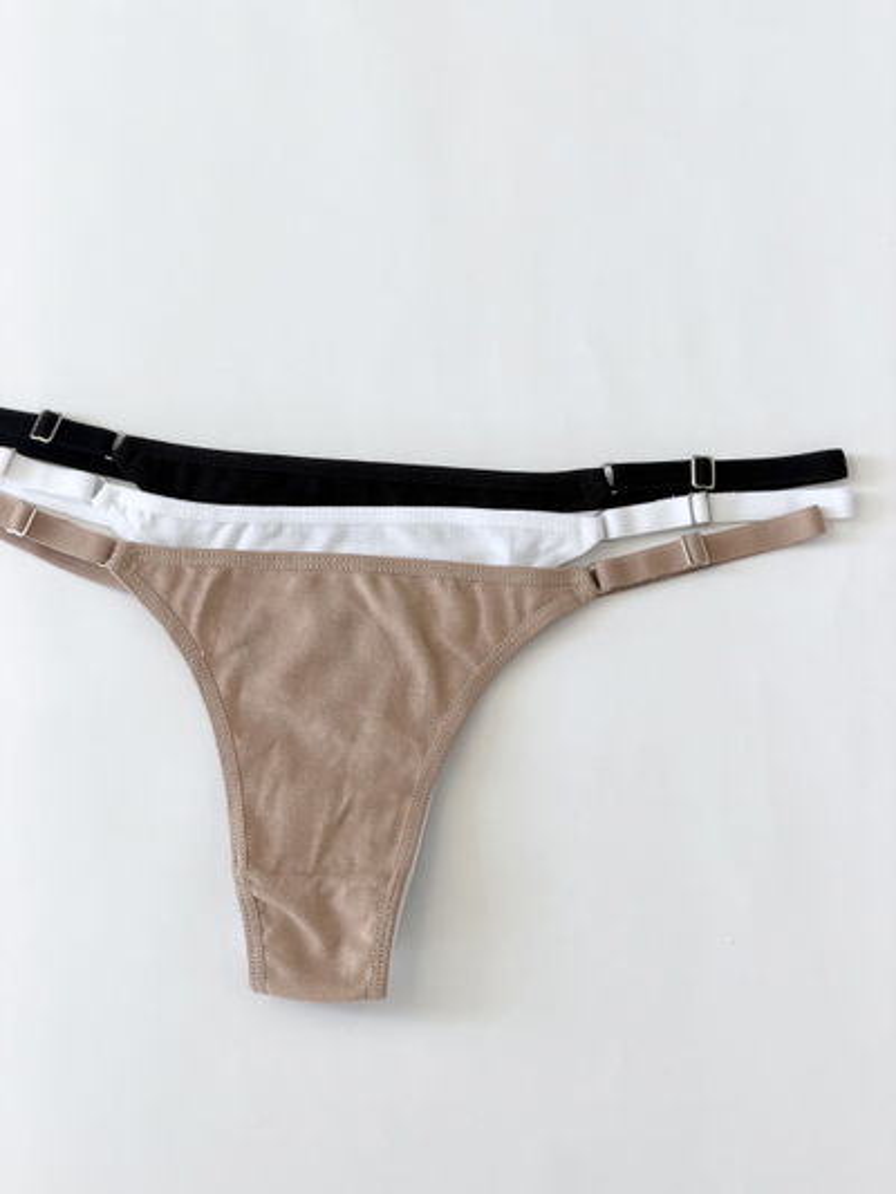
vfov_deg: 19.6
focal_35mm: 100
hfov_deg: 14.8
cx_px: 448
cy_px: 597
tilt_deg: -78.8
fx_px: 3450
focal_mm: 16.89
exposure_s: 1/121
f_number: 2.8
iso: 64
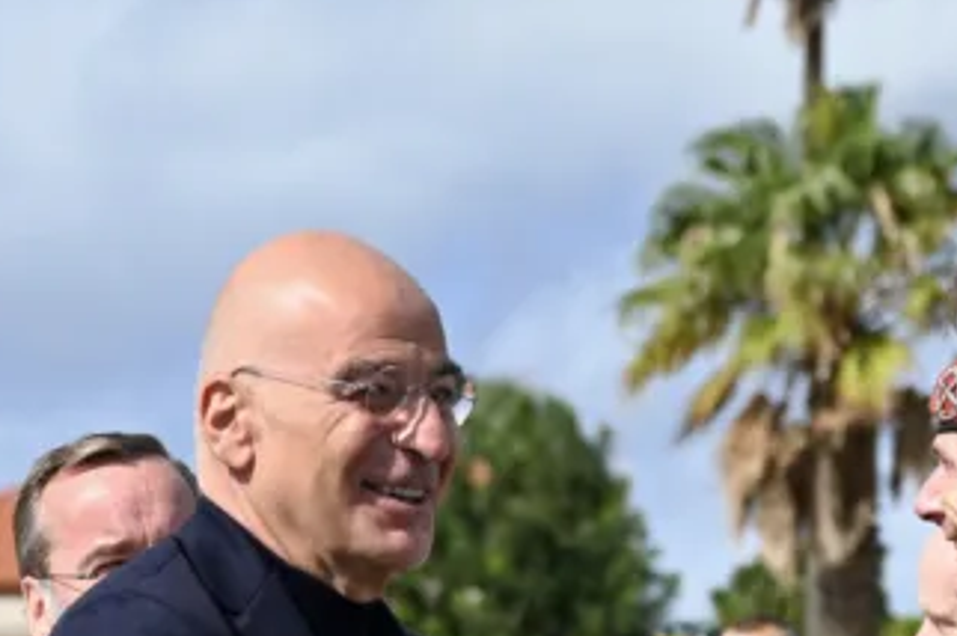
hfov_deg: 14.6
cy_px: 837
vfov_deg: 9.6
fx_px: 3718
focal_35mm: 140
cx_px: 669
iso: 160
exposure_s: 1/4000
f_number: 2.8
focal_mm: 44
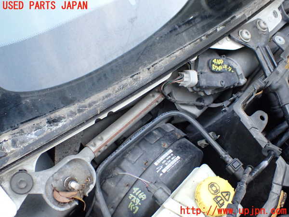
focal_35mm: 41
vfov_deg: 35.1
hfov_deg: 45.8
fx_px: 342
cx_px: 144
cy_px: 108
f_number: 2.8
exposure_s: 1/160
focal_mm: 7.31
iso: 400
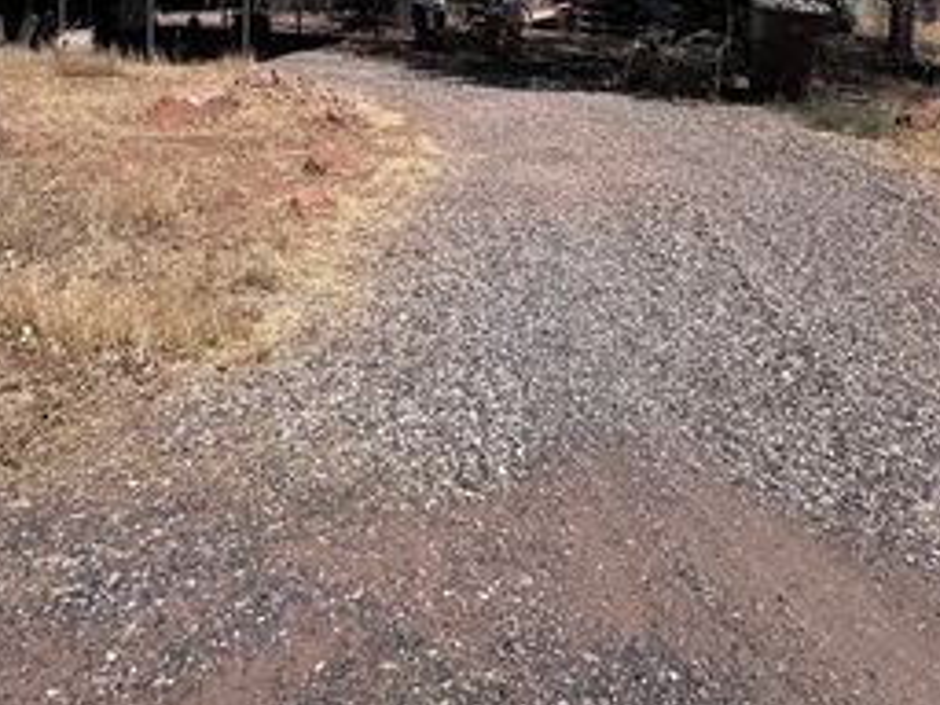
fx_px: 950
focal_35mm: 35
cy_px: -44
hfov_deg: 52.6
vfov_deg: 35.6
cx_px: 452
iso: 50
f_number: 2.2
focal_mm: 2.22
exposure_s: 1/4132
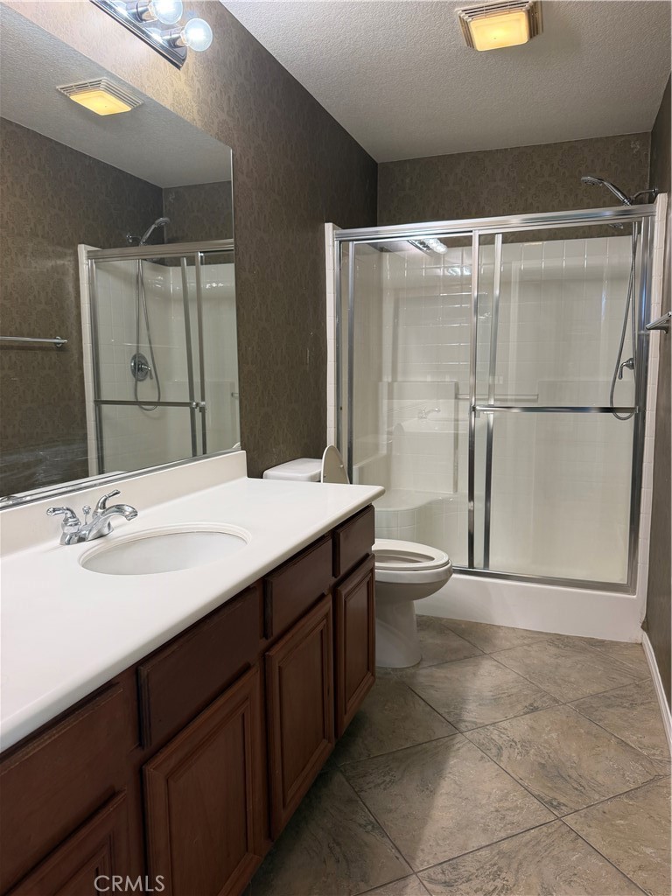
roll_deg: +1.1
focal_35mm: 24
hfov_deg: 56.8
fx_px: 621
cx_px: 336
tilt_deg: -6.0
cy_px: 448
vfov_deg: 71.6
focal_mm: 6.76
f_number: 1.78
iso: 125
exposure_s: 1/60
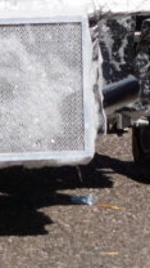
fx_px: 3756
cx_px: 131
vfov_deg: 4.0
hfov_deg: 2.3
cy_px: -182
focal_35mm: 531
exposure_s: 1/1000
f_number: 5
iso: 100
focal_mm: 55
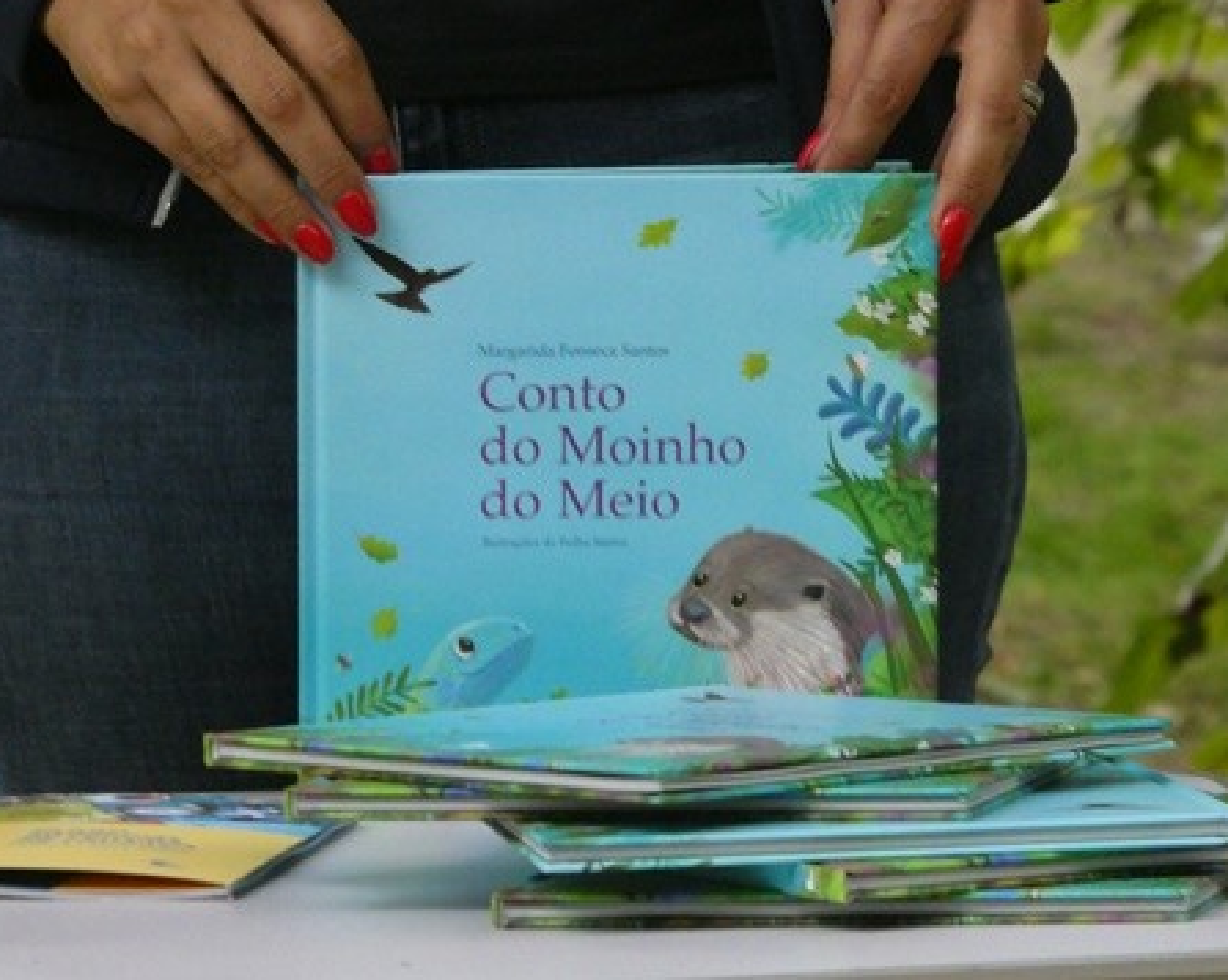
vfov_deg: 5.6
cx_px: 643
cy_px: 489
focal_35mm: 278
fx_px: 10097
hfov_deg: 7.0
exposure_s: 1/100
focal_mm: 47.5
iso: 1250
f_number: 5.6
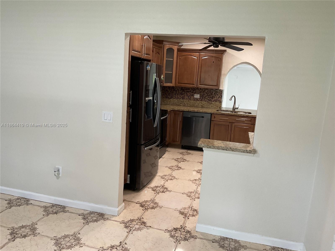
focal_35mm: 29
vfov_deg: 48.2
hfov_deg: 61.7
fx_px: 281
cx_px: 168
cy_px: 126
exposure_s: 1/60
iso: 64
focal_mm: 3
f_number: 1.8
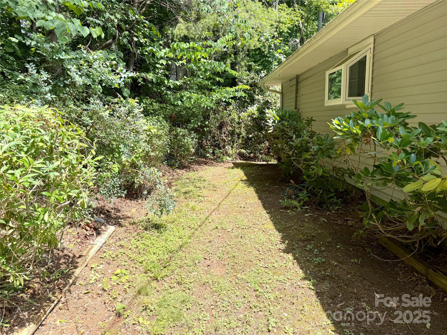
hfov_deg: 71.6
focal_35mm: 24
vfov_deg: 56.8
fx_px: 310
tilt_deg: -14.6
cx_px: 224
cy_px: 168
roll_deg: +2.4
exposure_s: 1/1193
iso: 80
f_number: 1.78
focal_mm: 6.76
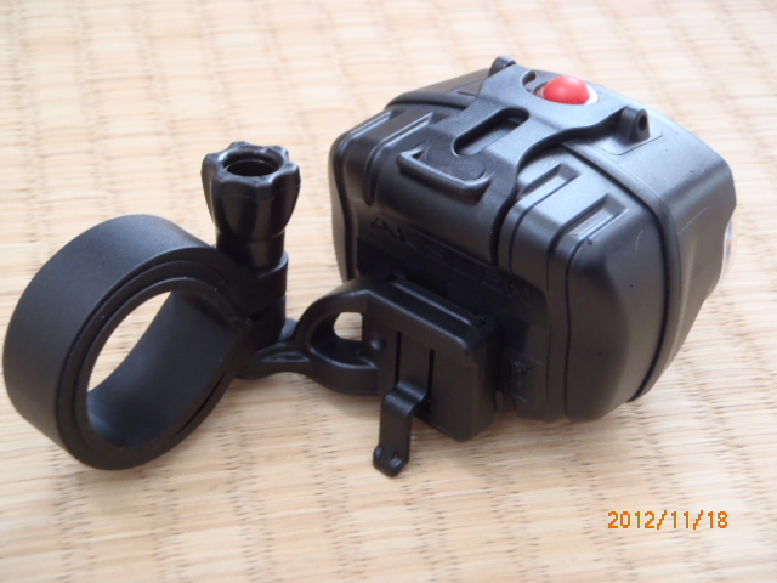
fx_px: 1279
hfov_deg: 33.8
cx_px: 388
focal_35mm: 57
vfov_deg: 25.7
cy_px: 292
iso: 200
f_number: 4.5
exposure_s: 1/10
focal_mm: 10.34
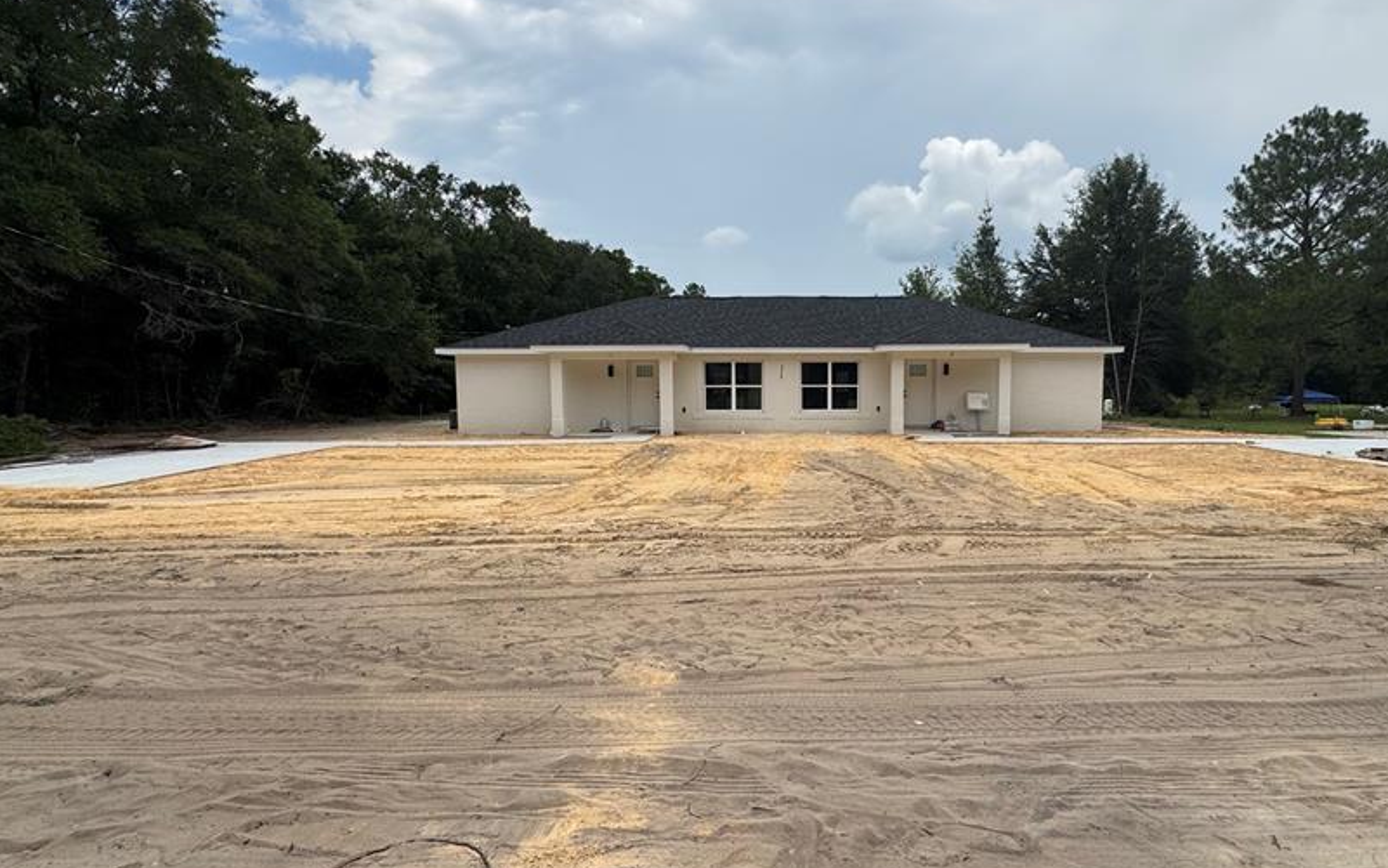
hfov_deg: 87.5
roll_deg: +0.1
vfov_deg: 62.2
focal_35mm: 19
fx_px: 719
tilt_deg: -5.7
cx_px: 789
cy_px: 448
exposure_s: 1/2146
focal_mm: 2.22
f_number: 2.2
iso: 50
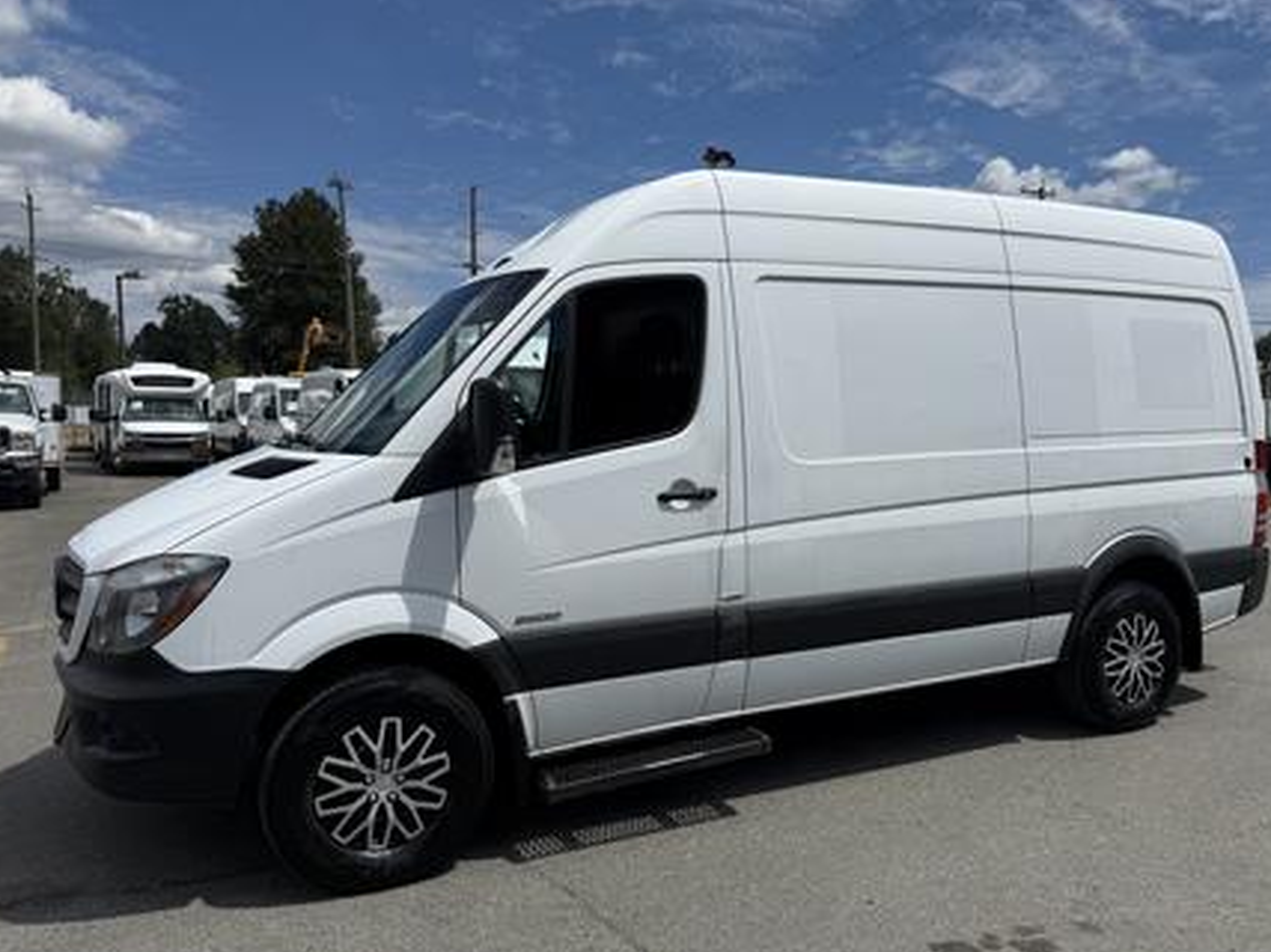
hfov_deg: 65.2
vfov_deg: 51.3
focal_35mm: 27
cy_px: 437
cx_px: 688
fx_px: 991
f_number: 1.78
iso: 80
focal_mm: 6.76
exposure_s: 1/14286
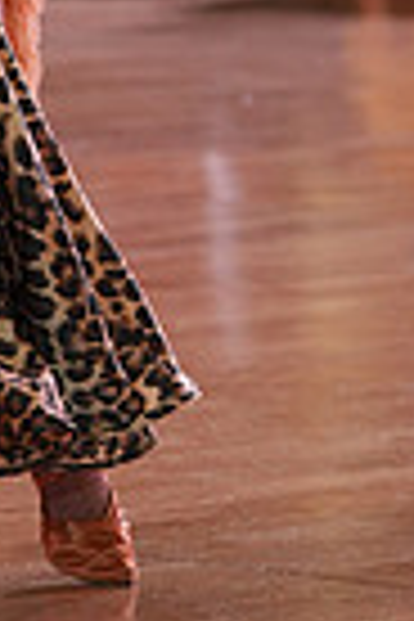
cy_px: -220
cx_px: -245
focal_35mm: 415
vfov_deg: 4.9
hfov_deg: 3.3
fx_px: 7158
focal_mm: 99
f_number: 4
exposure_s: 1/500
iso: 1600
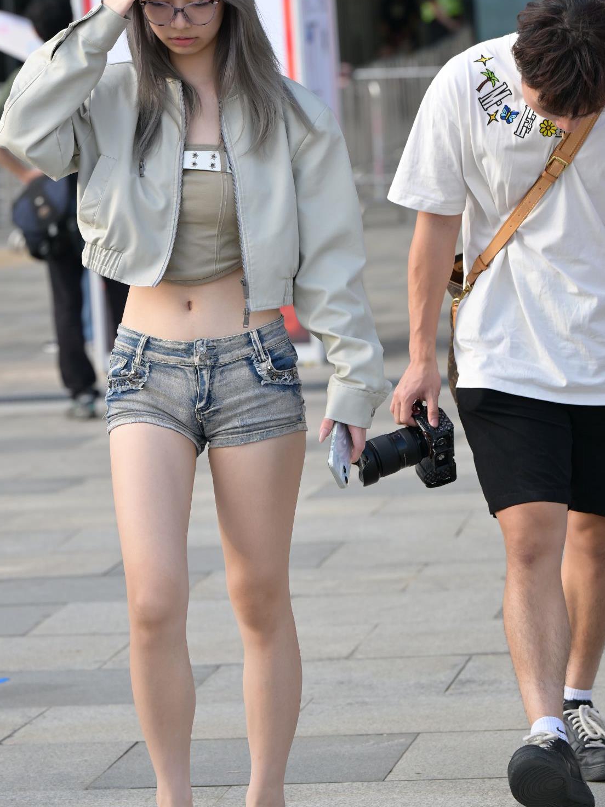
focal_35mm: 194
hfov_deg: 7.6
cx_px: 194
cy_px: 356
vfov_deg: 10.2
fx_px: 4523
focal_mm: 120
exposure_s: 1/640
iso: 320
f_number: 4.5
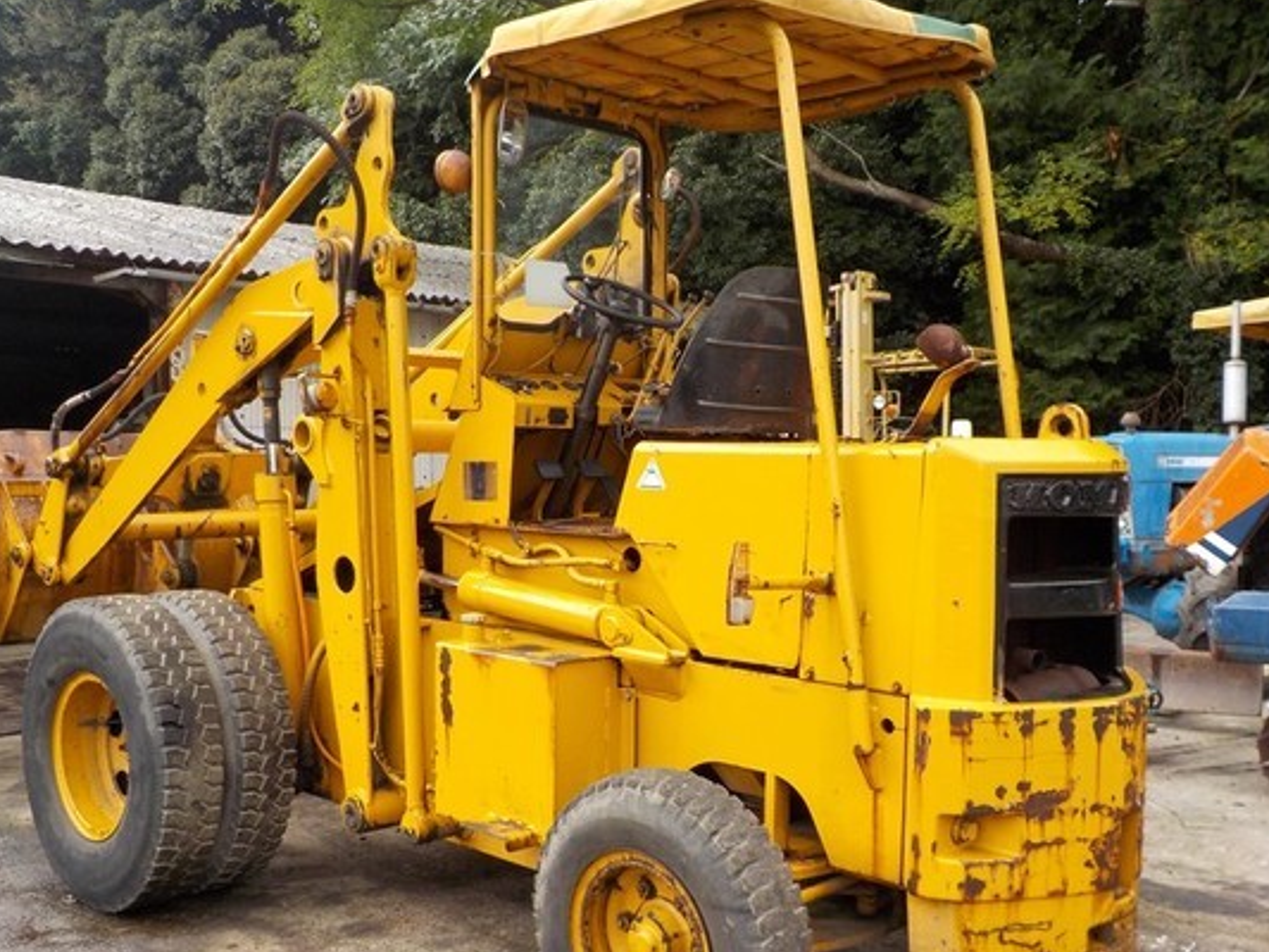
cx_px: 626
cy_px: 536
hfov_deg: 51.3
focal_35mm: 36
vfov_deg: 39.6
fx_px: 1320
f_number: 3.3
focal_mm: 4.1
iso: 125
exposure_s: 1/160
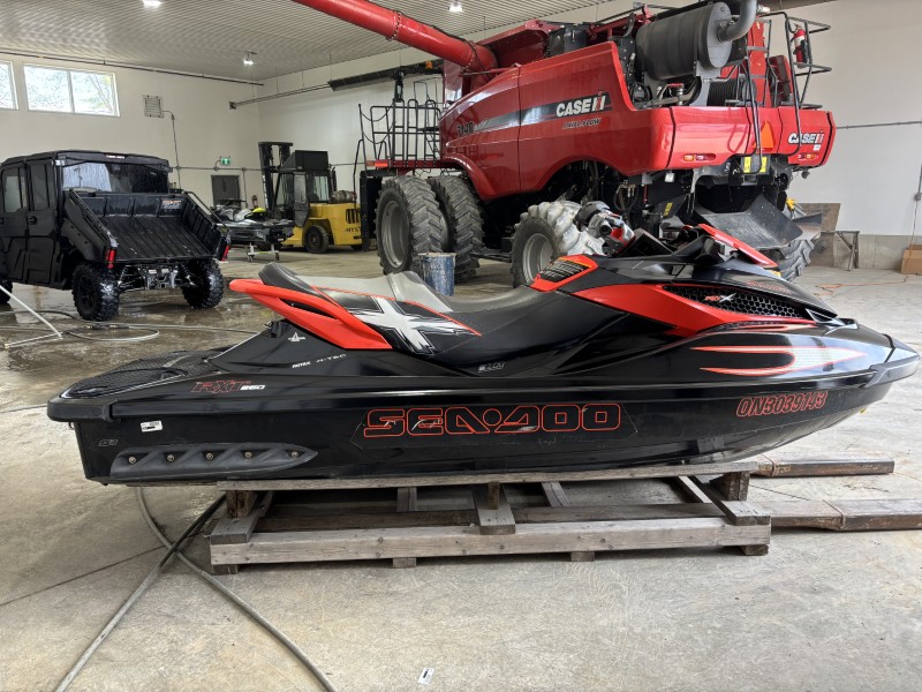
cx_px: 461
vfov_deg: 53.1
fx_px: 693
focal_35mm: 26
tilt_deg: -11.9
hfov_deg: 67.3
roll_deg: +0.6
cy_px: 346
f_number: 1.6
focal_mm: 5.96
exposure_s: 1/121
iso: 80
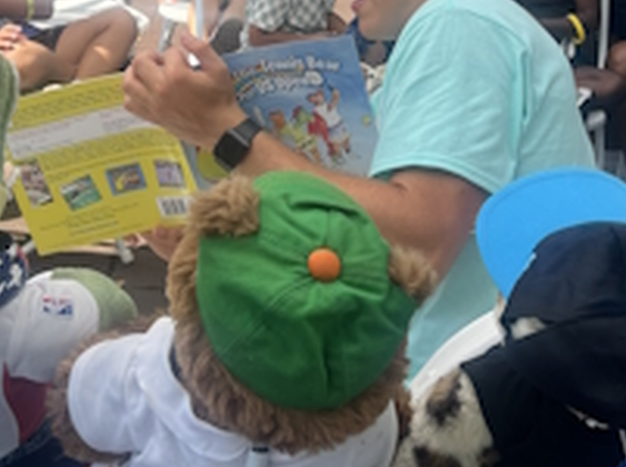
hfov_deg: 34.4
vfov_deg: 25.9
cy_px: 165
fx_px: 1011
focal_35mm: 56
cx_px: 305
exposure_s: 1/1669
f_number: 1.5
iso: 50
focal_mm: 5.7
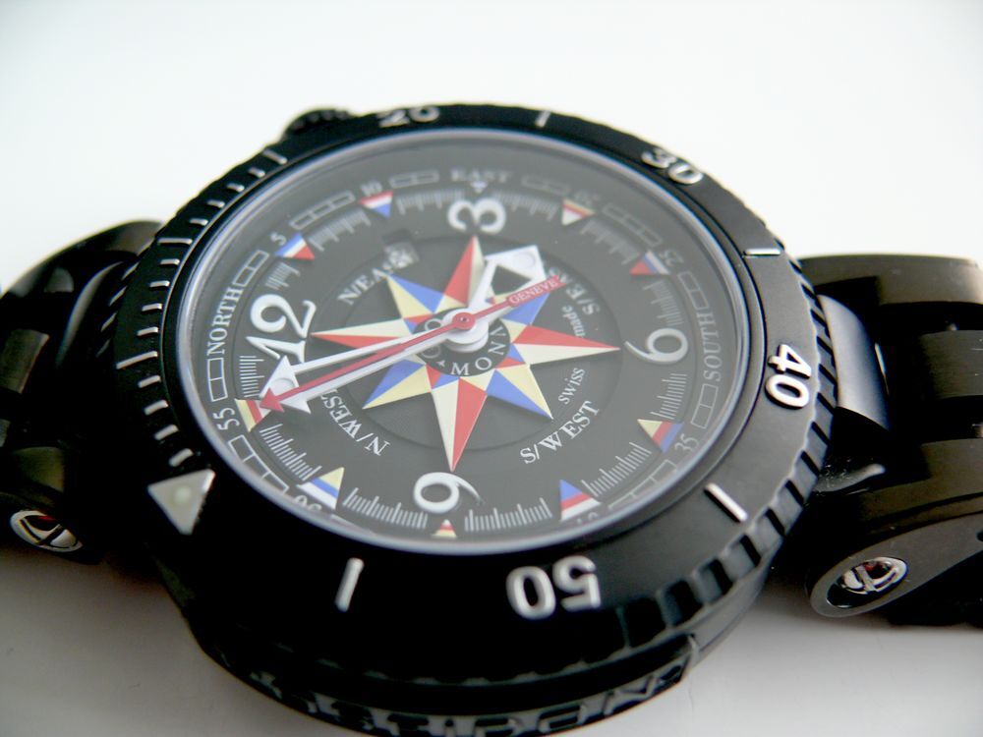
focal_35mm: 35
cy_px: 368
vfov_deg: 40.7
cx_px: 492
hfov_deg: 52.6
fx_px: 994
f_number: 2.8
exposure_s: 1/30
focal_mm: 7.4
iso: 100
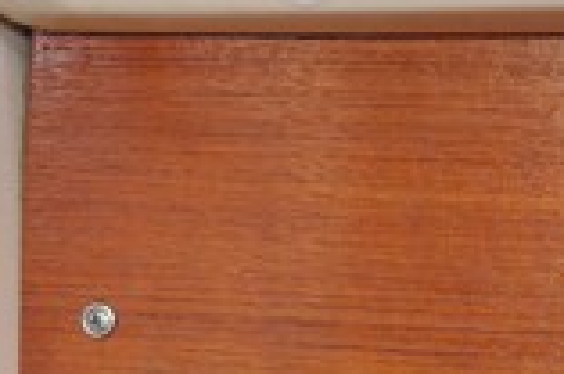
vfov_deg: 9.6
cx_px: 97
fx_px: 2194
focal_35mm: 140
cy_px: 439
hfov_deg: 14.5
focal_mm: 35
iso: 400
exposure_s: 1/100
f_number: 4.5
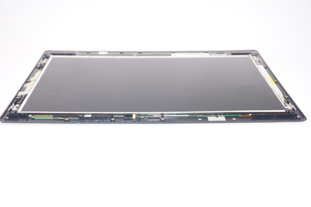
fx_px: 375
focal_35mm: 44
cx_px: 156
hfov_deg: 45.0
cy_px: 104
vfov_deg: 30.8
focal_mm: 29
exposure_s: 1/160
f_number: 5.6
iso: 250
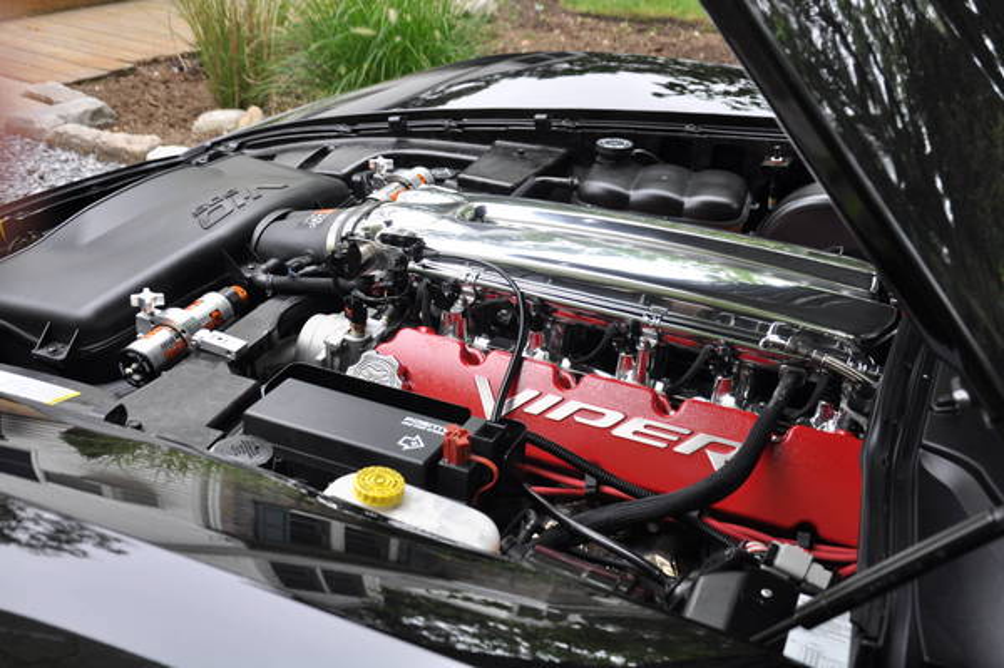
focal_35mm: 42
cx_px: 502
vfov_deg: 31.8
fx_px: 1170
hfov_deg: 46.4
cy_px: 334
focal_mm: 28
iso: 400
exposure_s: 1/60
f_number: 4
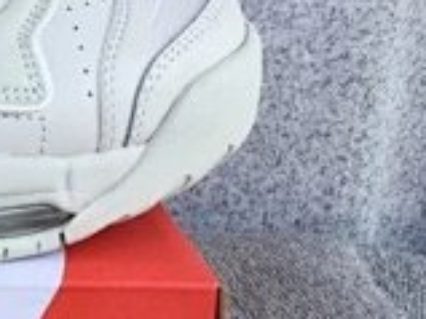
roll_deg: -1.2
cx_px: -292
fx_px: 1537
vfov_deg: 11.8
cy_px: 105
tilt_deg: -18.3
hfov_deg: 14.3
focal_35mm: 125
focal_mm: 3.3
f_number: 2.4
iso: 25
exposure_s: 1/256
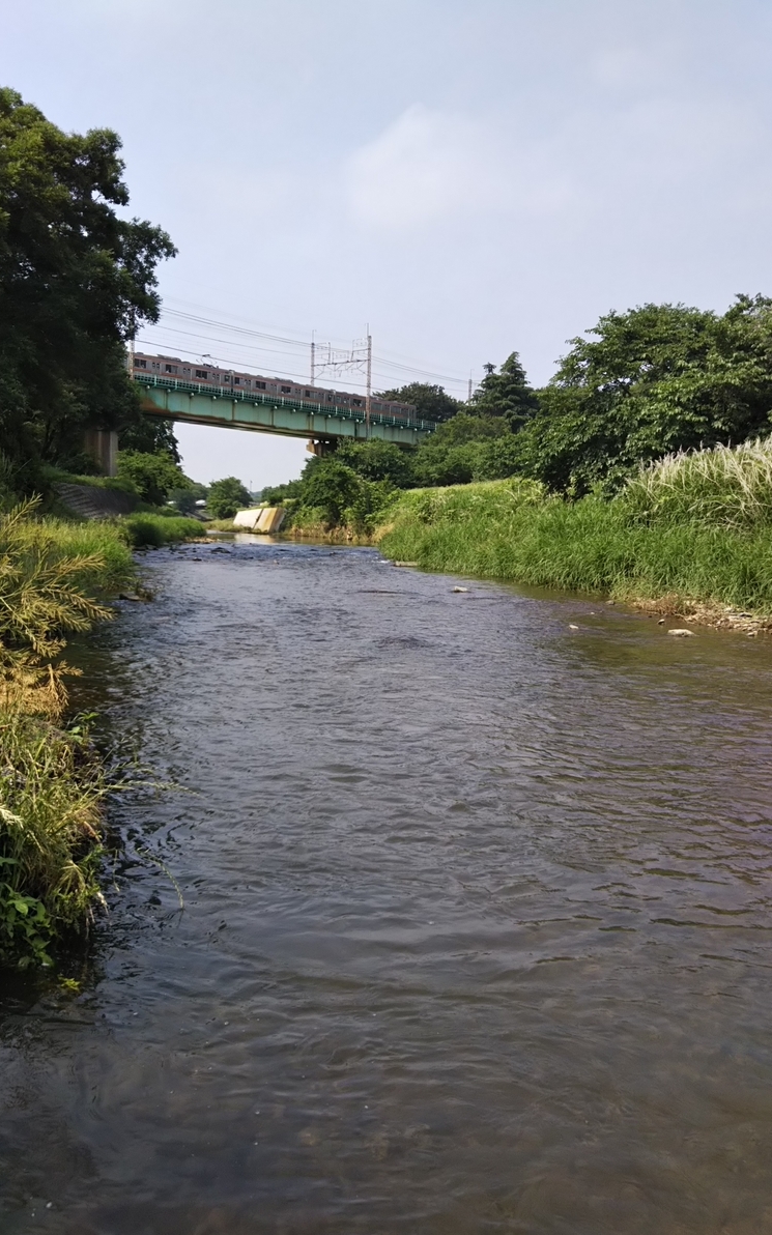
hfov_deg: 39.4
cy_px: 618
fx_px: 1077
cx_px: 341
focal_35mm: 32
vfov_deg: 59.7
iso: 20
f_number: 2.2
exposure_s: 1/848
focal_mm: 4
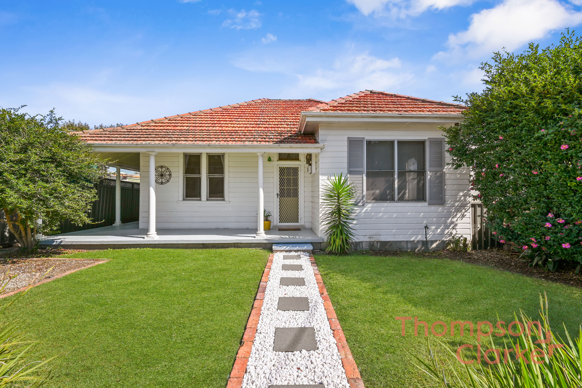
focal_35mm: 15
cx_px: 291
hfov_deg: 100.4
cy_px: 194
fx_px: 243
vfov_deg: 77.4
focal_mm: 15
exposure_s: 1/60
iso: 100
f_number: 7.1
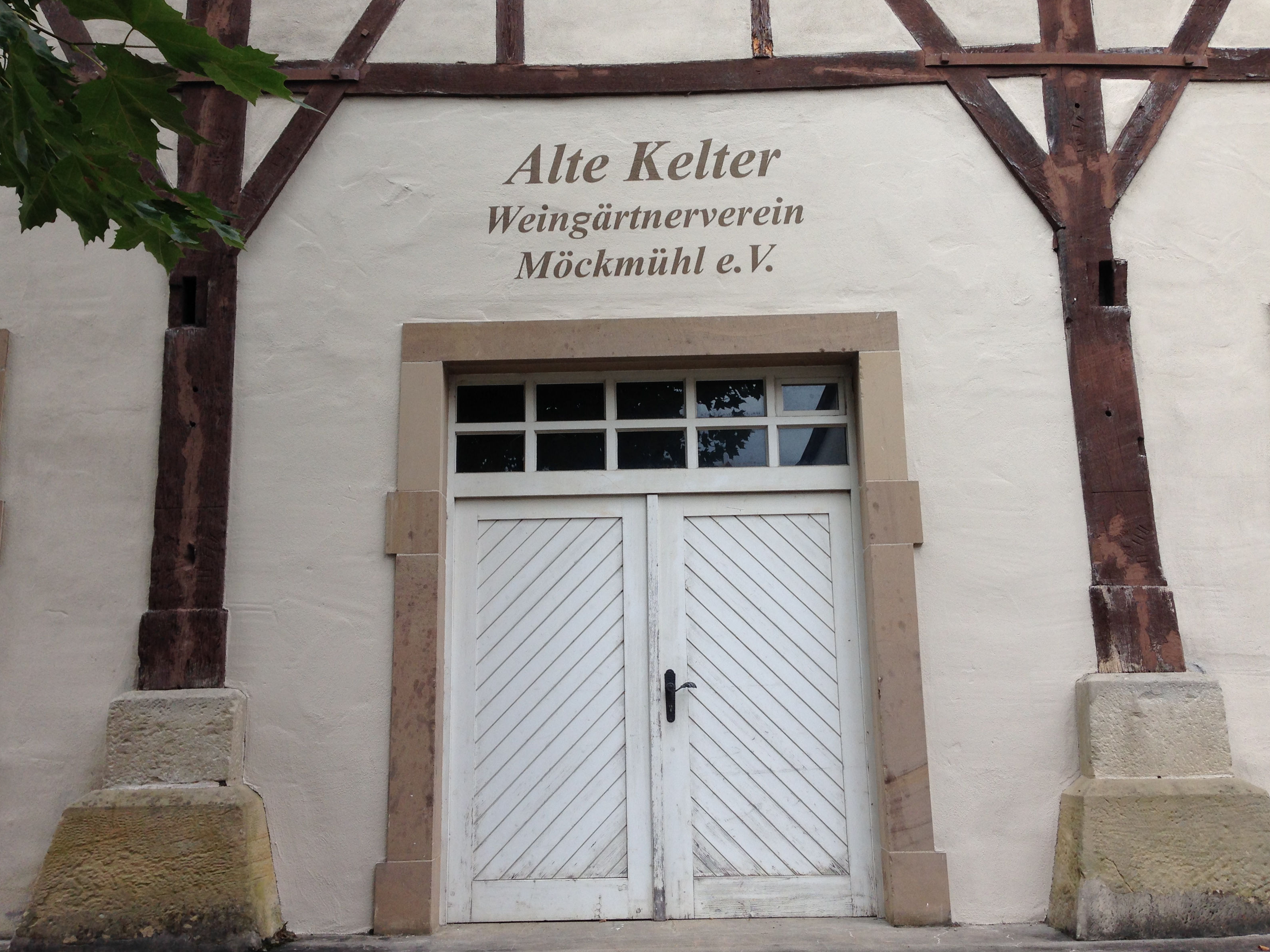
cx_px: 634
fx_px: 1247
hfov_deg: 54.0
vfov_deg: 41.8
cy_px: 465
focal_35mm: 34
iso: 50
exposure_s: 1/166
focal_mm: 4.12
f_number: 2.4
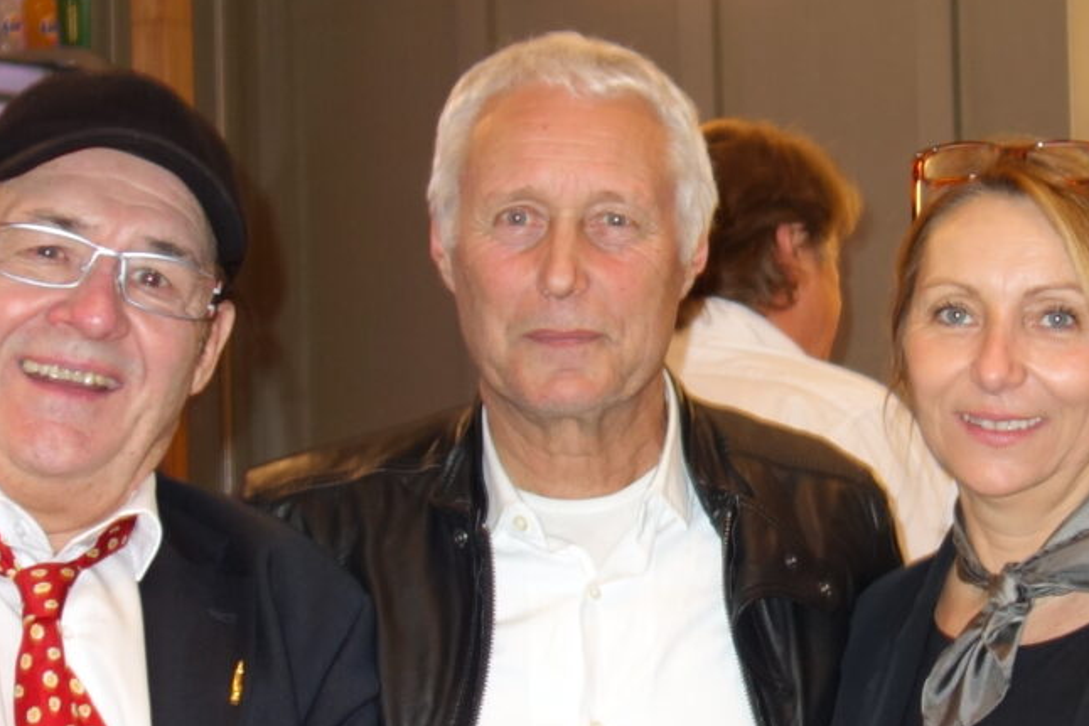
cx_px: 900
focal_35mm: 111
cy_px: 405
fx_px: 3358
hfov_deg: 18.2
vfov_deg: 12.3
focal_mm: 10.4
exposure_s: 1/30
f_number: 1.8
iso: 125
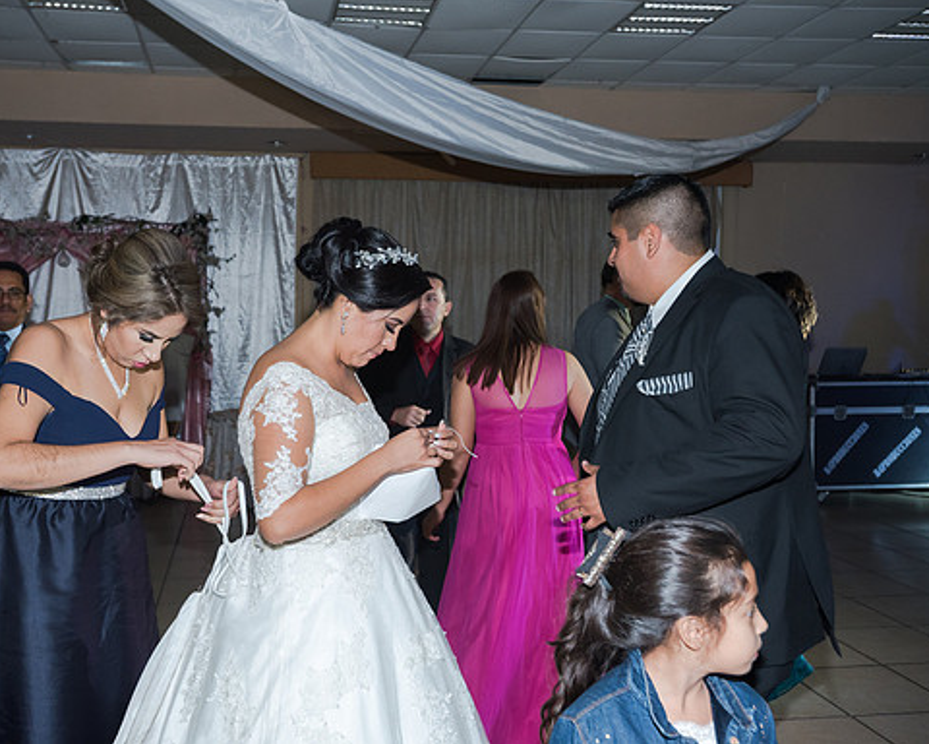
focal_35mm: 34
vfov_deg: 43.4
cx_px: 387
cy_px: 371
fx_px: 935
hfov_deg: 52.6
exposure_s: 1/125
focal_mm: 30
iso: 1600
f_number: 3.5
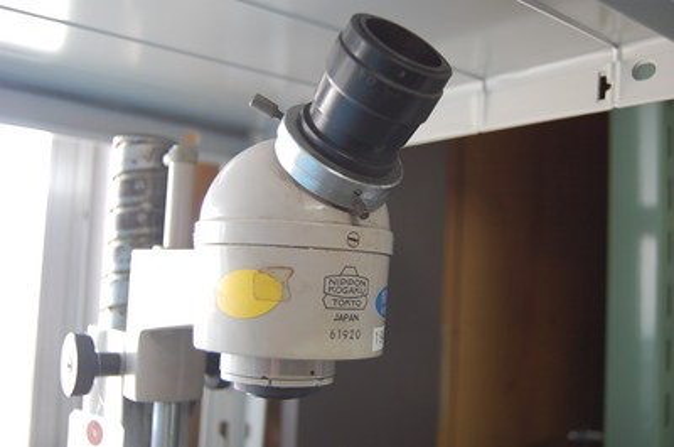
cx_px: 337
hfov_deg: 49.6
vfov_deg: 34.1
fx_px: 729
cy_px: 224
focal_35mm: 39
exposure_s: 1/30
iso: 560
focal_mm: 26
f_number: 4
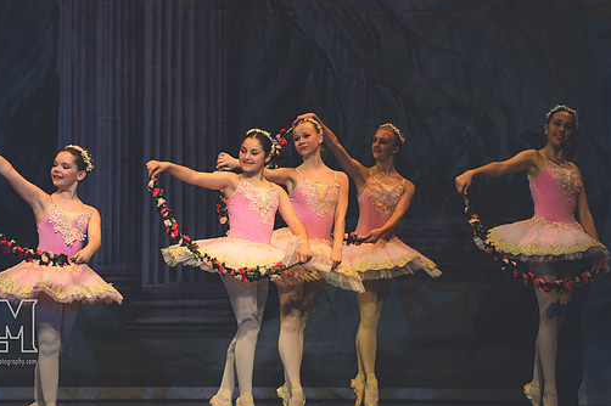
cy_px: 186
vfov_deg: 4.4
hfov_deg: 6.6
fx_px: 5292
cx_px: 259
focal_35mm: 312
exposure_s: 1/500
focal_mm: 180
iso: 560
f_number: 2.8
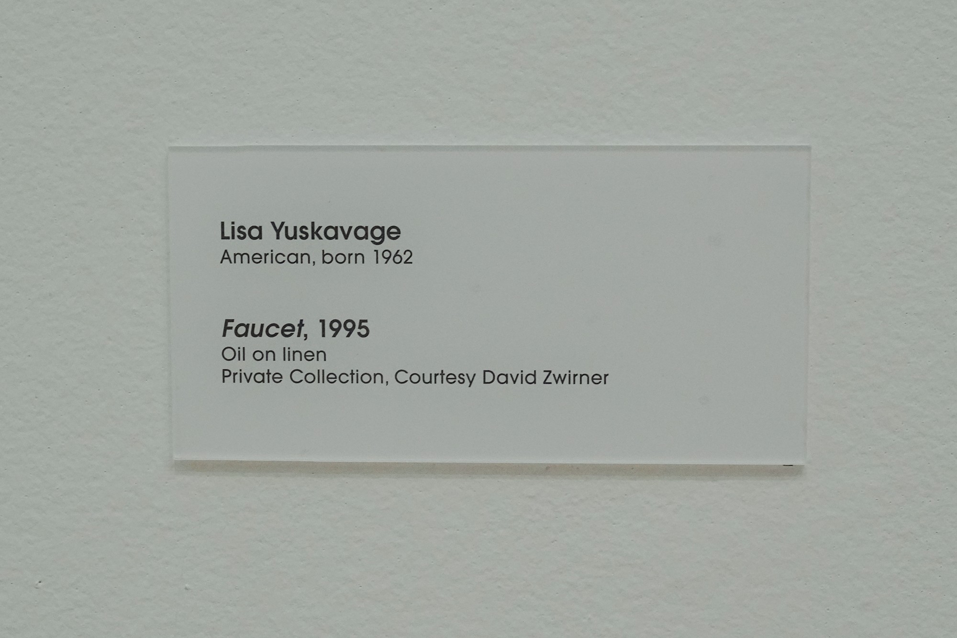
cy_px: 319
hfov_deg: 33.4
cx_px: 478
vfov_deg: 22.6
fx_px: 1595
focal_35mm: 60
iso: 6400
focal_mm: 60
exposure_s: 1/100
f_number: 10
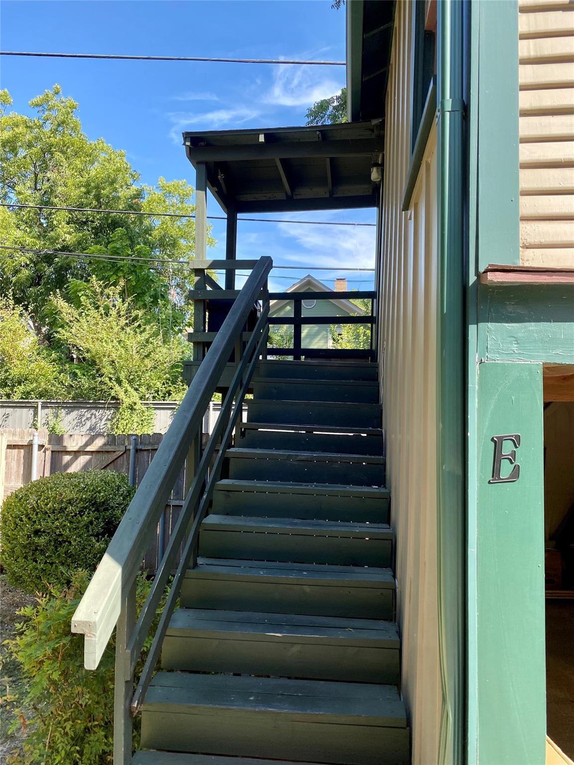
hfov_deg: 53.1
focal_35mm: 26
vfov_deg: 67.3
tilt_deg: +5.4
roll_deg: -1.3
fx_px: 575
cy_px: 382
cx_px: 287
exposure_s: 1/690
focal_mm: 4.25
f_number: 1.8
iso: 32
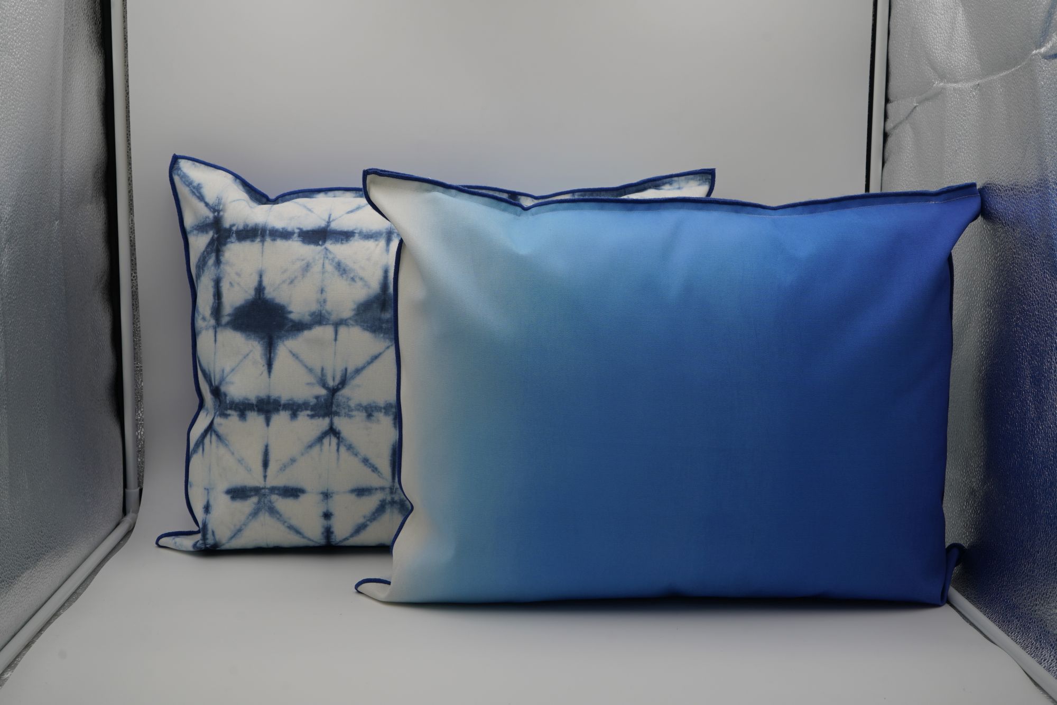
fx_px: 1292
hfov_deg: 44.5
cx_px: 528
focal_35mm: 44
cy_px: 352
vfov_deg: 30.5
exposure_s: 1/50
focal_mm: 44
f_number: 9
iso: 200
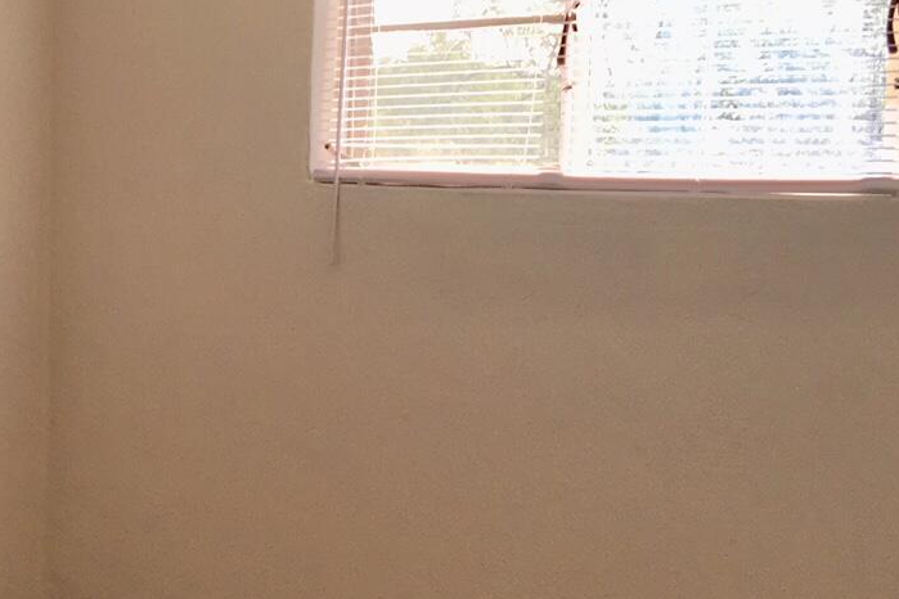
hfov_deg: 22.3
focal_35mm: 87
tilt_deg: -3.1
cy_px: 248
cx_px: -44
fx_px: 2172
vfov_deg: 15.7
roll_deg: -1.5
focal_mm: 4.15
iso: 25
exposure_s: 1/296
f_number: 2.2
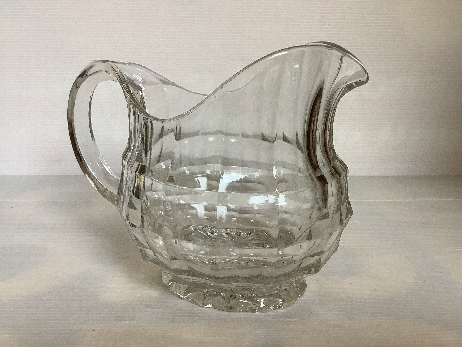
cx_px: 231
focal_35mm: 31
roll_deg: -0.2
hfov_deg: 58.4
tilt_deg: -13.7
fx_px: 414
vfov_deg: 45.4
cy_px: 174
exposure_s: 1/50
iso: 80
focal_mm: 3.3
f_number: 2.4
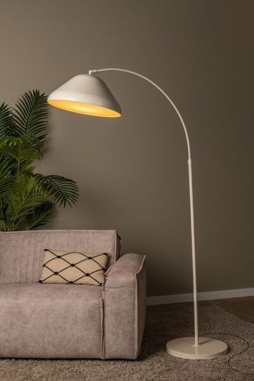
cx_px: 127
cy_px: 190
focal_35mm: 50
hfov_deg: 27.0
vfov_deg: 39.6
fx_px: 529
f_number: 18
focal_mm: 50
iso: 400
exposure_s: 1/25
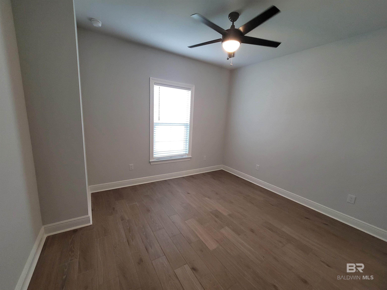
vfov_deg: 89.9
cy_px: 145
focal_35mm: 13
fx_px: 145
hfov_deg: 106.2
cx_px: 194
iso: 250
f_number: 2.2
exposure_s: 1/60
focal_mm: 2.2
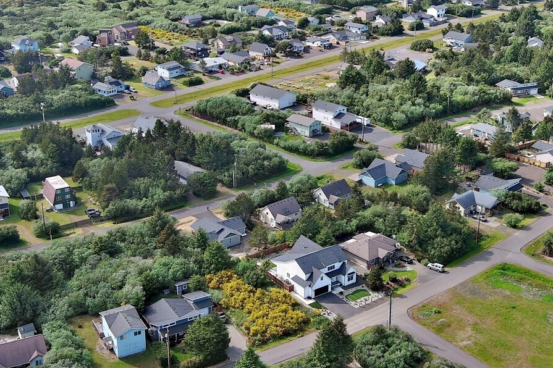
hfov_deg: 36.2
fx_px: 845
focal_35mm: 55
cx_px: 293
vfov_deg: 24.6
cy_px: 147
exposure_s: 1/965
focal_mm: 10.57
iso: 100
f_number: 2.8
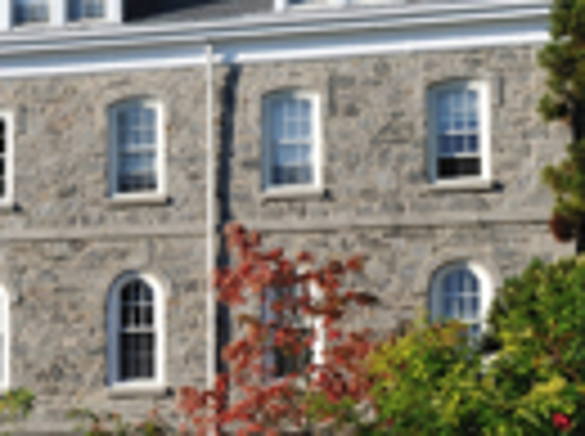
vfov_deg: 10.5
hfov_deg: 13.6
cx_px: -122
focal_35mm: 141
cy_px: 281
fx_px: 2378
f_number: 18
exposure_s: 1/25
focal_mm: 38
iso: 200
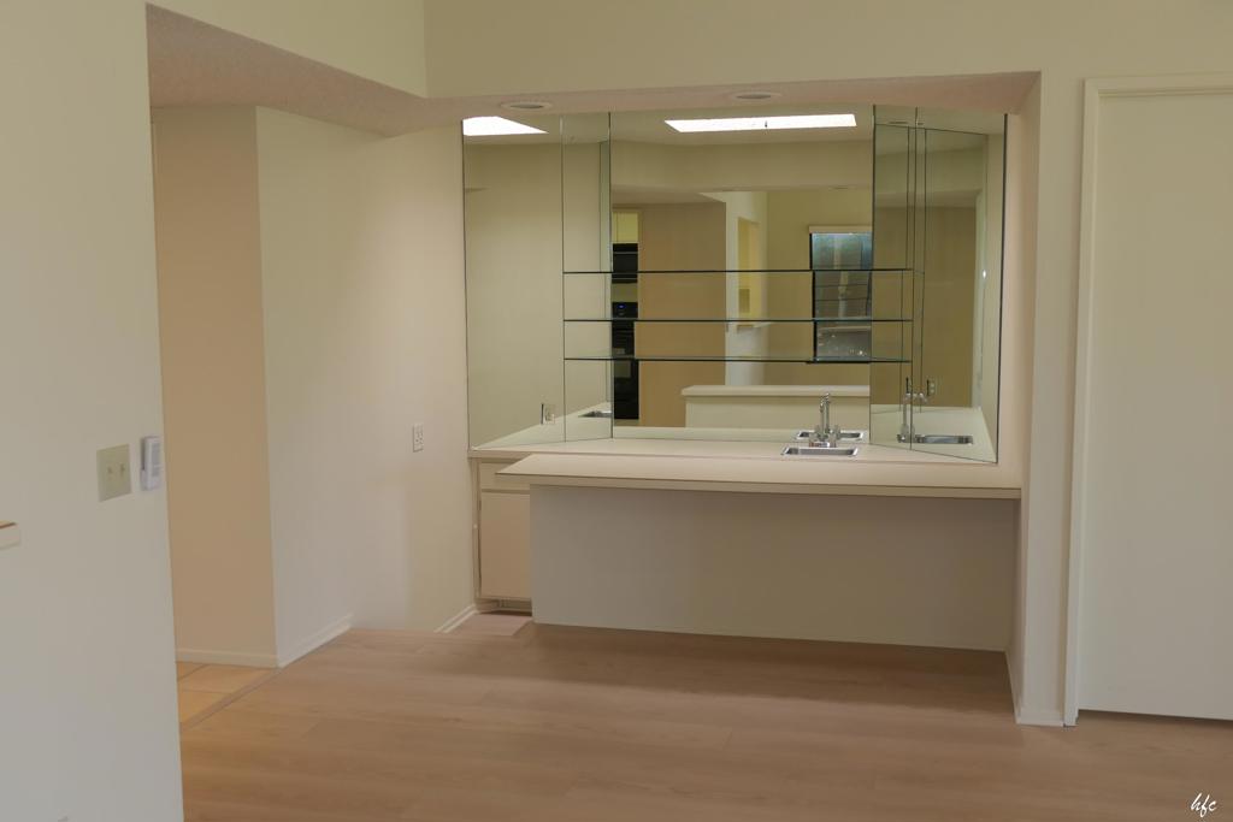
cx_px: 616
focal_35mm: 35
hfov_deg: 54.4
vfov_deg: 37.9
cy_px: 411
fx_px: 1199
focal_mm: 12.64
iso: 160
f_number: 3.1
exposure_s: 1/60
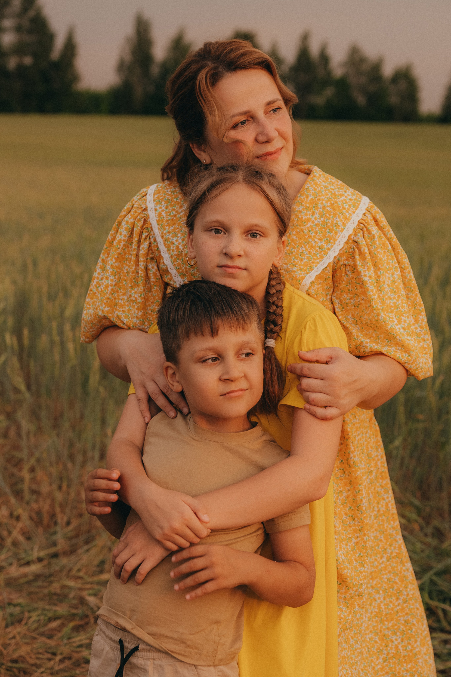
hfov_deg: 18.9
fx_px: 1353
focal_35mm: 72
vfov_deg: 28.1
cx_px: 226
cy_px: 338
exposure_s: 1/320
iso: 320
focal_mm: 48
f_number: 3.2
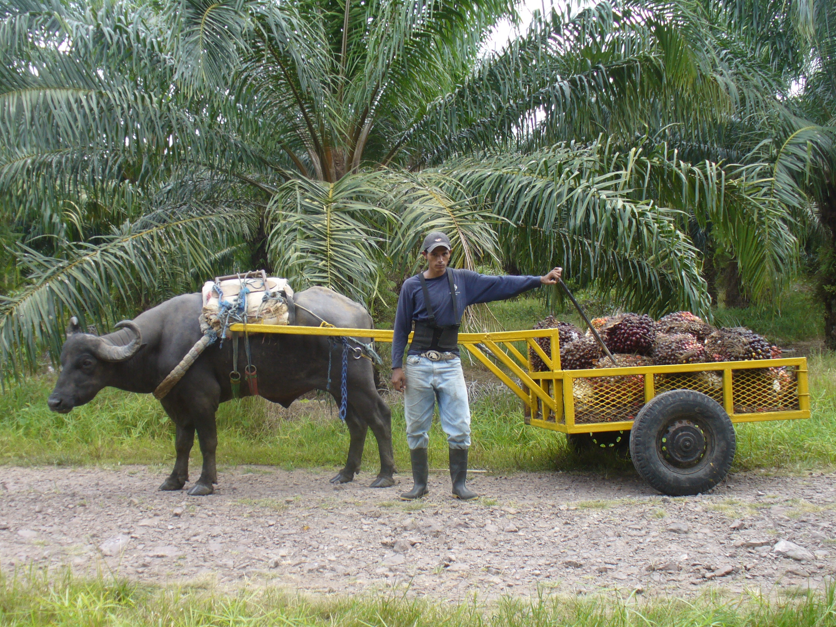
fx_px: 1014
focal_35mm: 42
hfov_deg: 44.8
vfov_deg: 34.3
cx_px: 400
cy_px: 319
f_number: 2.8
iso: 80
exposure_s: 1/125
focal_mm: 6.1
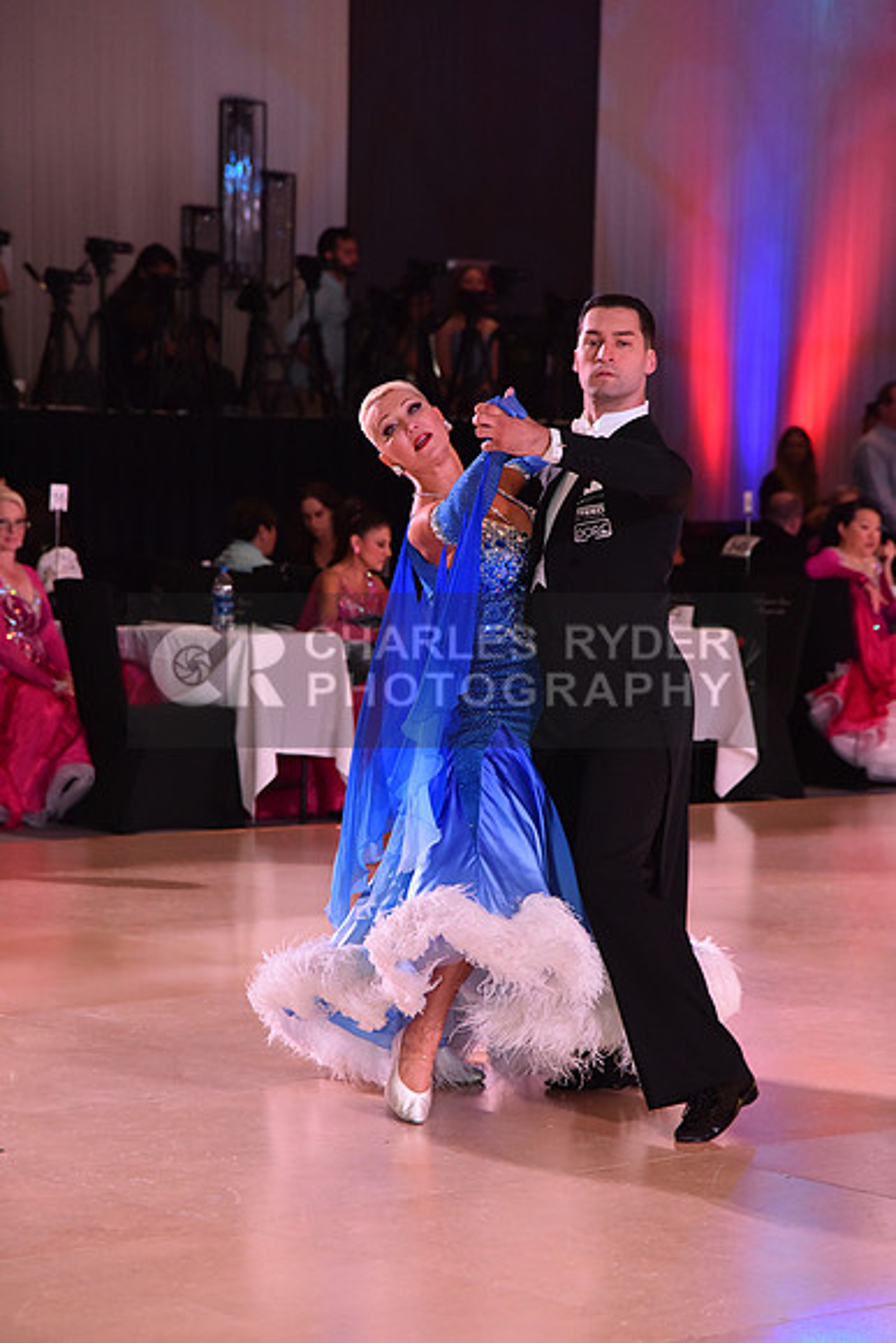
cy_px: 672
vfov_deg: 17.1
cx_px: 448
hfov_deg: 11.4
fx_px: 4477
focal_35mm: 120
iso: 2500
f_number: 5.6
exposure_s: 1/320
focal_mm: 120
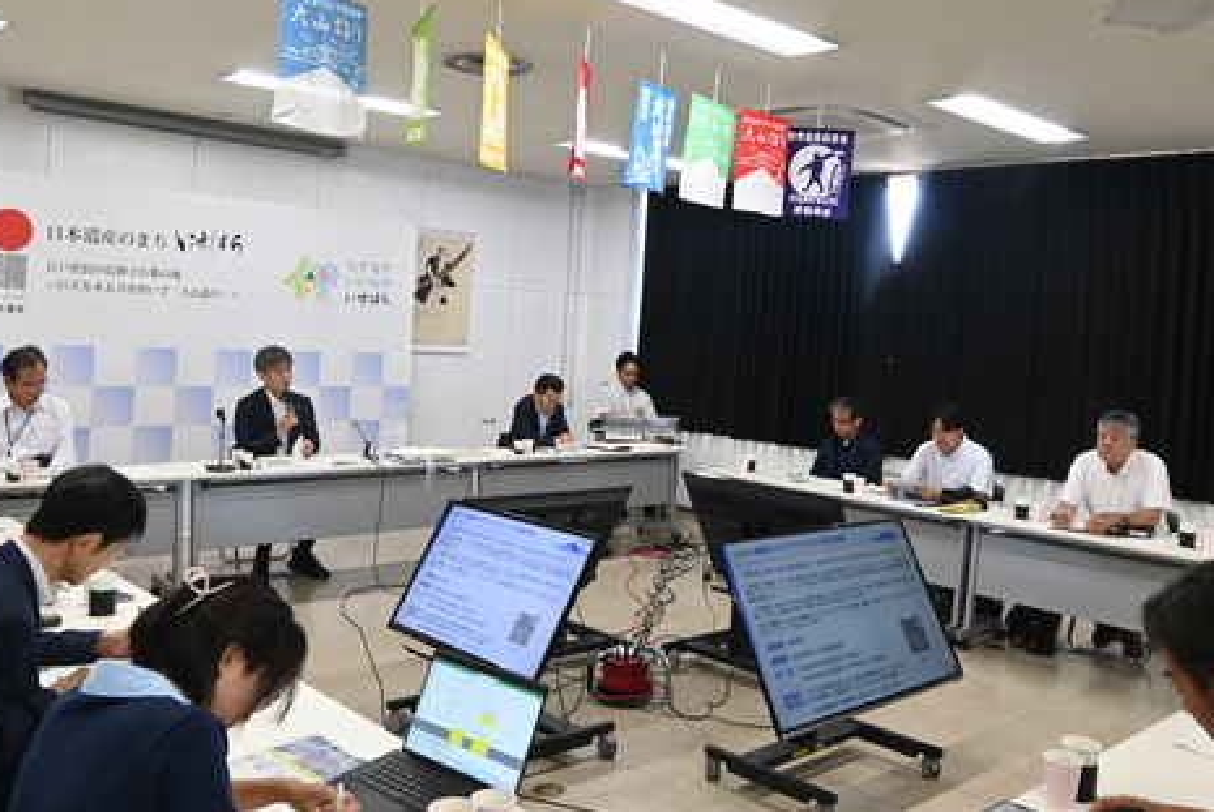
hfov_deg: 57.1
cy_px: 328
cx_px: 671
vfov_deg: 39.9
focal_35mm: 33
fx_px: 1114
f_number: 7.1
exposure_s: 1/25
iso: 720
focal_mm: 16
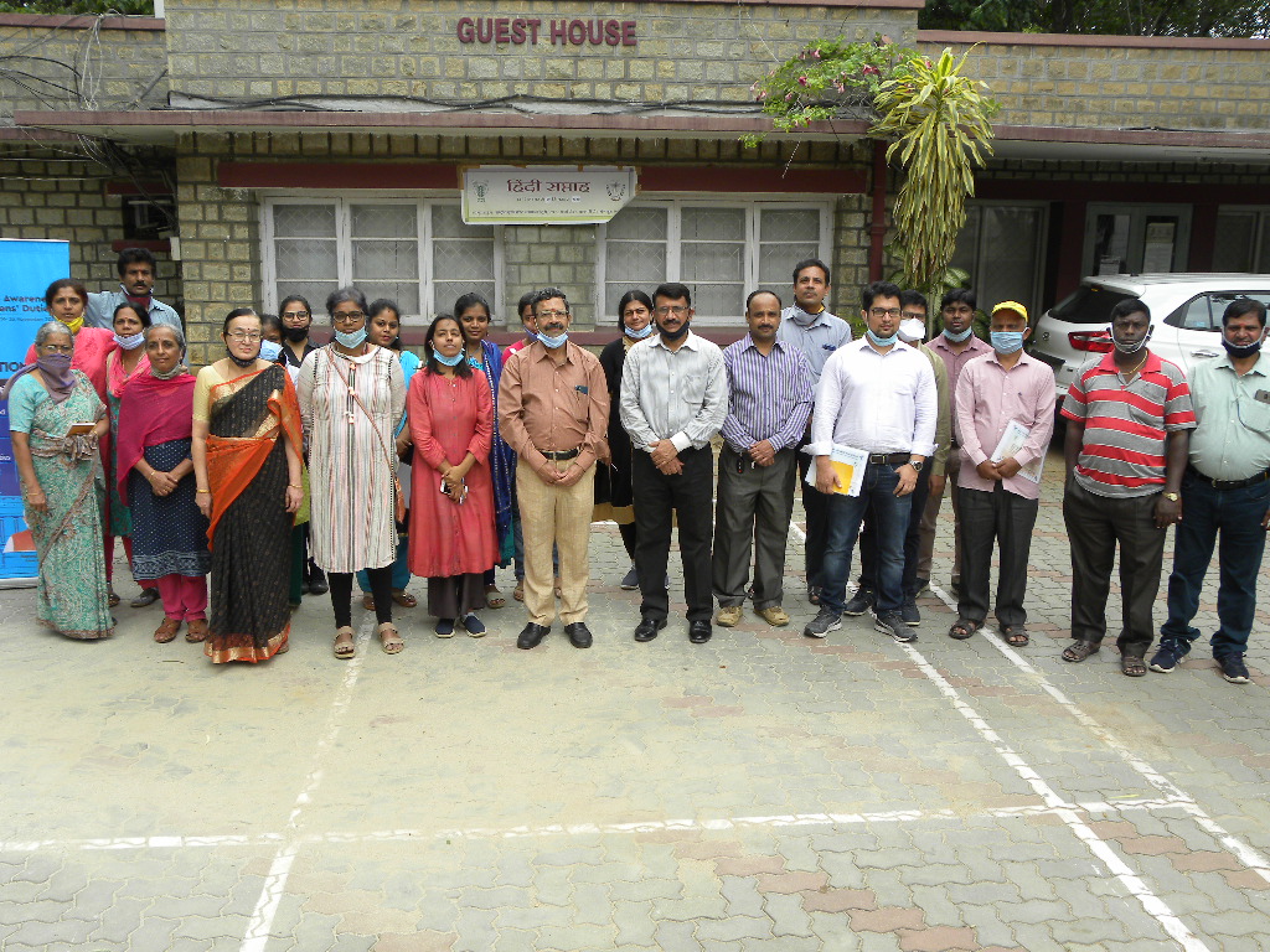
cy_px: 476
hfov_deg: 55.4
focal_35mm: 33
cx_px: 635
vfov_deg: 42.9
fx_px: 1211
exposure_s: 1/157
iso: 64
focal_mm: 5.9
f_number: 3.5
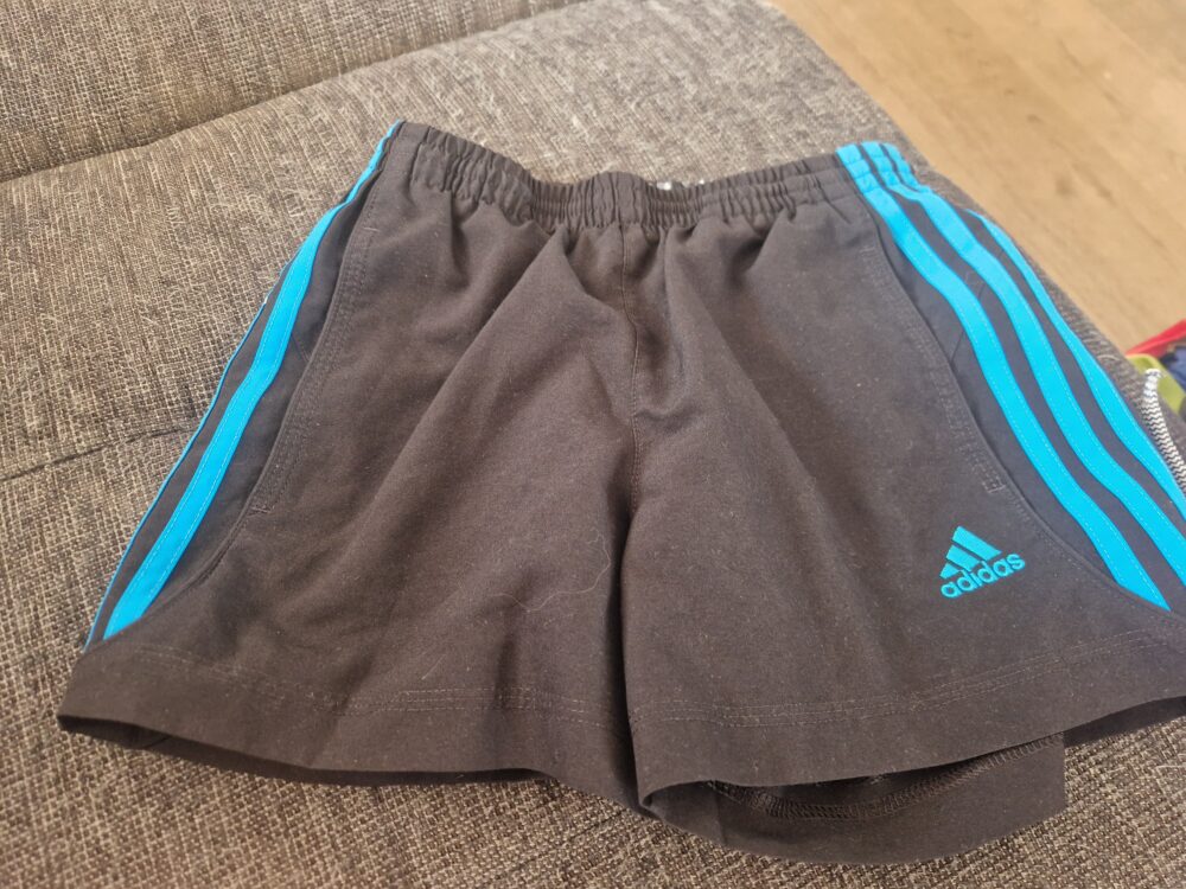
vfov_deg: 58.9
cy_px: 444
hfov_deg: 73.9
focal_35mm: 23
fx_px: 788
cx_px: 593
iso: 800
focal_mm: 5.4
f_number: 1.8
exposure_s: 1/100
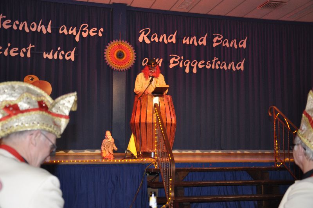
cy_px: 104
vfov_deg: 28.0
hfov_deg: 41.2
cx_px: 156
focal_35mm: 48
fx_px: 417
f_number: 5
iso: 400
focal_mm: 32
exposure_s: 1/60
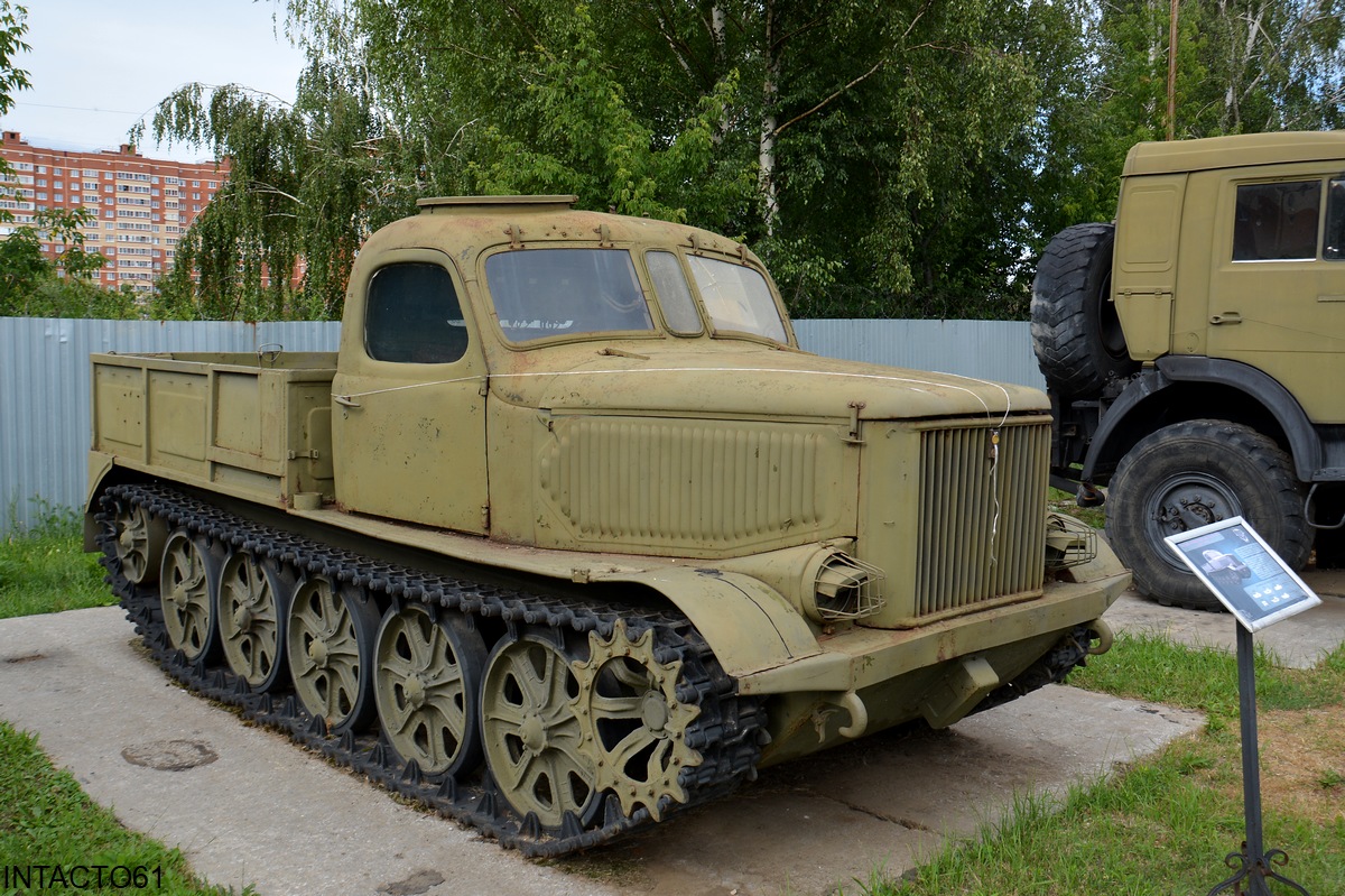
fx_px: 1232
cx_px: 672
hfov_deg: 57.2
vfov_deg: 39.9
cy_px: 448
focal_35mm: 33
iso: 200
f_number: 8
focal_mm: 22
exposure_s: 1/250
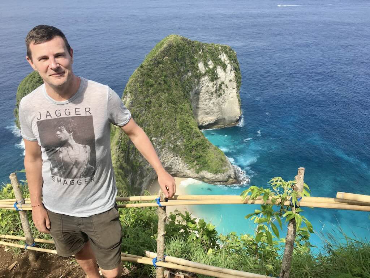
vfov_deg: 48.2
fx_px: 310
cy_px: 139
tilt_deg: -28.8
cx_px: 185
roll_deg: -1.0
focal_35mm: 29
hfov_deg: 61.7
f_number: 2.2
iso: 25
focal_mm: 4.15
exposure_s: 1/1399
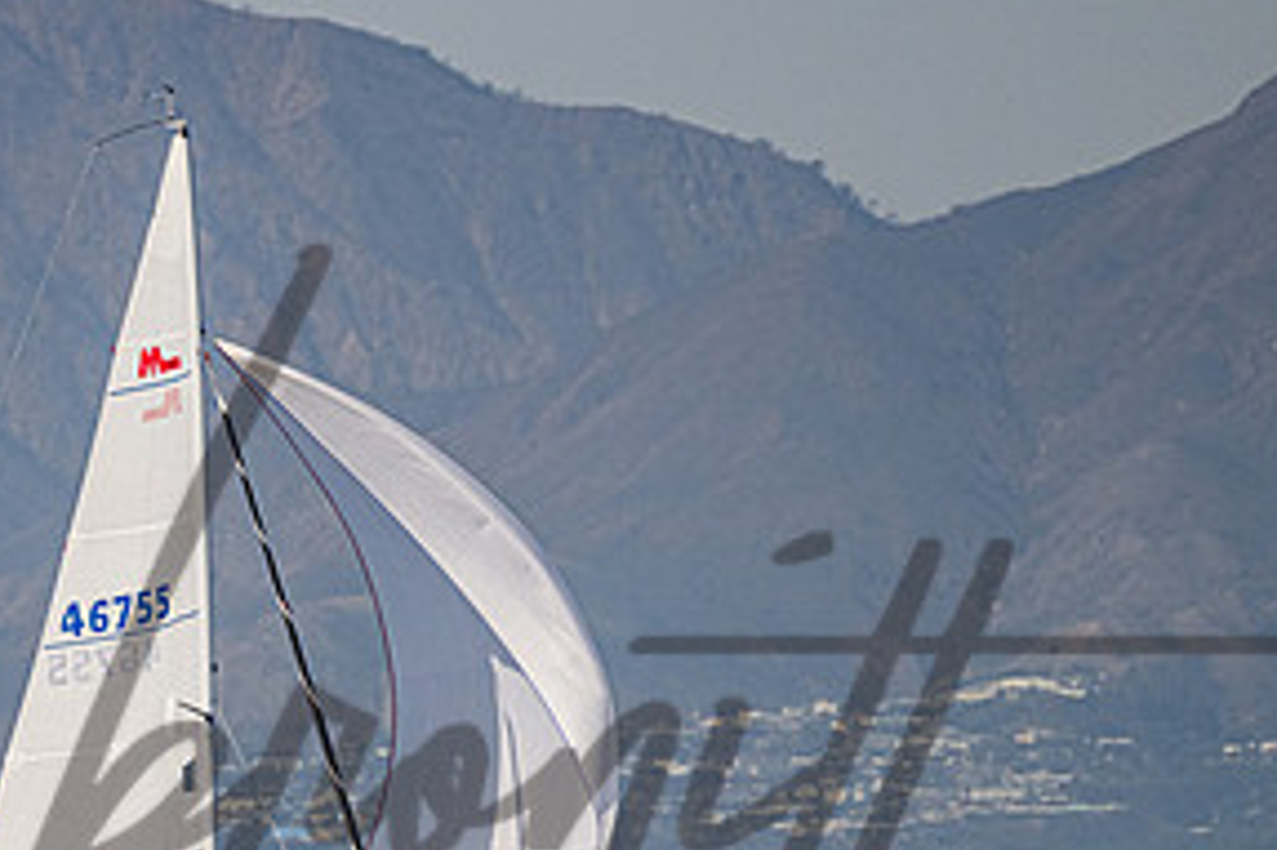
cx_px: 66
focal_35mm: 1096
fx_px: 38854
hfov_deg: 1.9
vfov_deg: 1.3
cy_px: 692
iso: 320
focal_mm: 400
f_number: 5.6
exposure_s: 1/4000
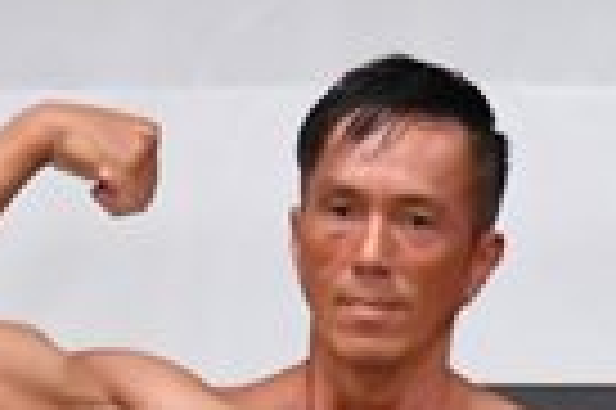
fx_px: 21722
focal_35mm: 1271
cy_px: 1086
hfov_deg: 1.6
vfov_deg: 1.1
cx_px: 290
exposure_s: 1/400
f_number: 5.6
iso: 6400
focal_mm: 150
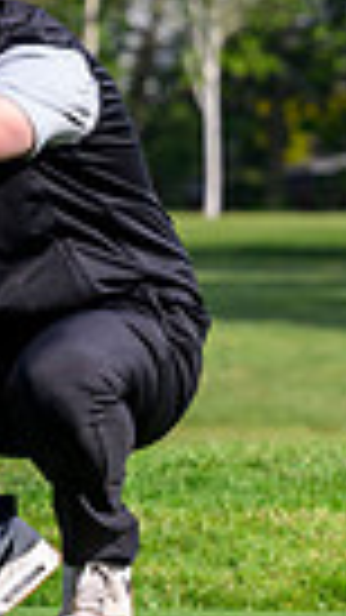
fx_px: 13905
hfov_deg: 1.4
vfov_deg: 2.5
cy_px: 28
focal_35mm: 852
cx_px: -232
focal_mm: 155
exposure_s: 1/2000
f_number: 5
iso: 500
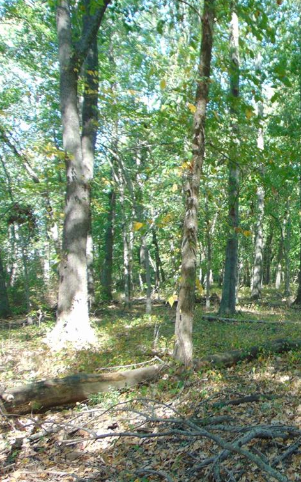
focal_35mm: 36
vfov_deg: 54.0
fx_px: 473
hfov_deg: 32.1
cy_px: 238
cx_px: 313
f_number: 3
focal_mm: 4.5
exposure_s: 1/50
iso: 100
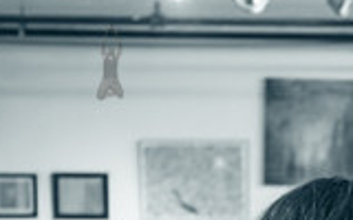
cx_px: 505
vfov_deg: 7.5
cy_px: 410
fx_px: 1616
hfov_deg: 12.0
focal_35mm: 168
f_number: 2.8
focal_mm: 35
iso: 8000
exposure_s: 1/125
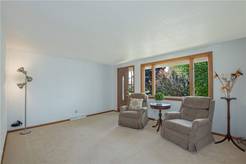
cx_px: 123
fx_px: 109
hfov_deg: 96.7
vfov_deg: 73.8
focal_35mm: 16
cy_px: 82
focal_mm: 16
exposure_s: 1/125
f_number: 7.1
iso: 500
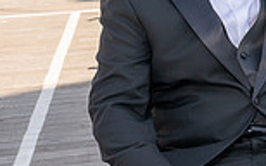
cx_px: 477
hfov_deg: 12.7
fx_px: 1087
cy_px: 44
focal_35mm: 150
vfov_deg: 8.7
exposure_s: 1/200
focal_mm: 39
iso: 200
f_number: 9
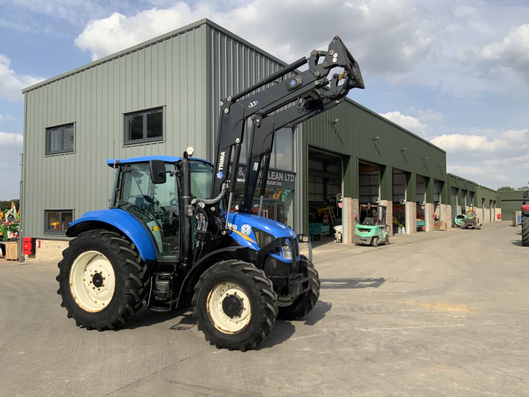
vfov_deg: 48.2
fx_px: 443
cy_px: 198
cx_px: 264
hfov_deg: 61.7
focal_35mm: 29
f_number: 1.8
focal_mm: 3
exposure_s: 1/1984
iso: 20
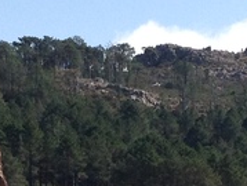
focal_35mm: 234
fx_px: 1673
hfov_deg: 8.4
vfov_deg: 6.3
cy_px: 222
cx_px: 101
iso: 64
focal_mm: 4.28
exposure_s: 1/1905
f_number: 2.4
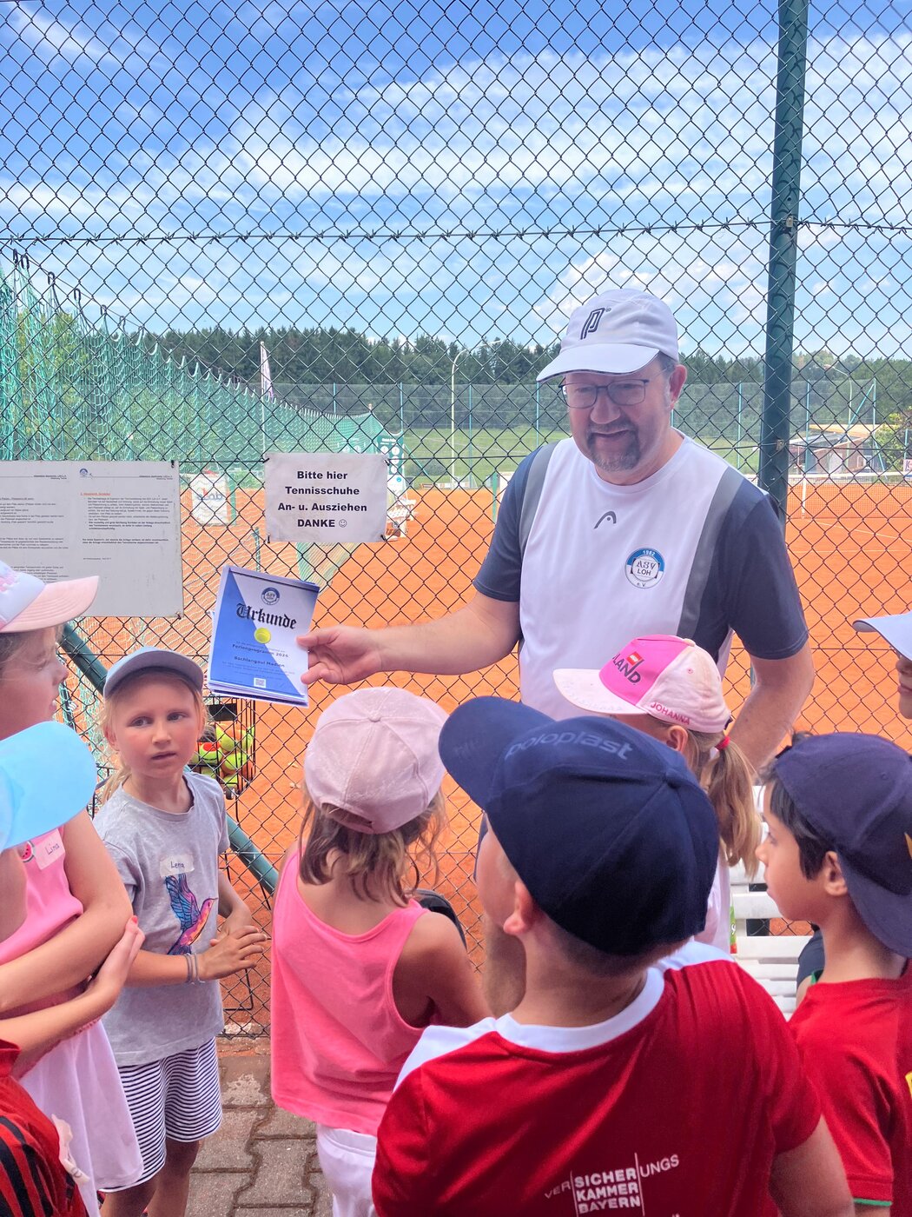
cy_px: 608
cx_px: 456
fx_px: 984
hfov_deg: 49.7
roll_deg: +0.0
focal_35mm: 28
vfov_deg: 63.4
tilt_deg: -7.3
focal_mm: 3.99
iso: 32
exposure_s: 1/867
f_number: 1.8
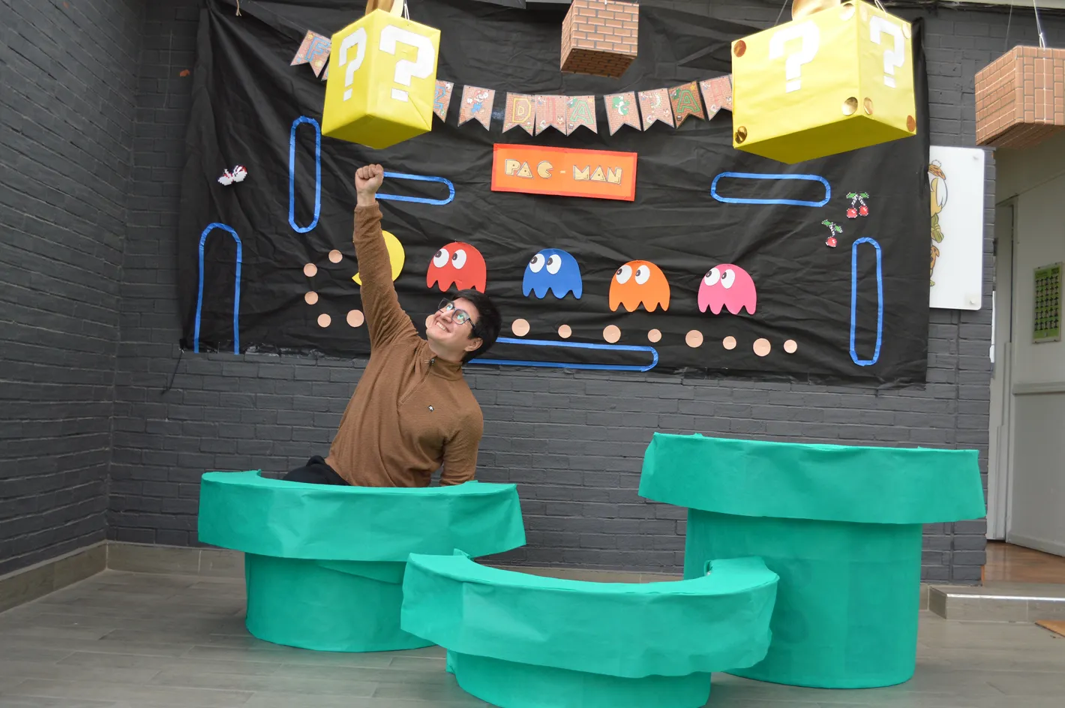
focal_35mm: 36
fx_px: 1064
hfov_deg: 53.2
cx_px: 532
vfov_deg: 36.8
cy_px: 354
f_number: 4
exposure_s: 1/60
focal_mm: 24
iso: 400
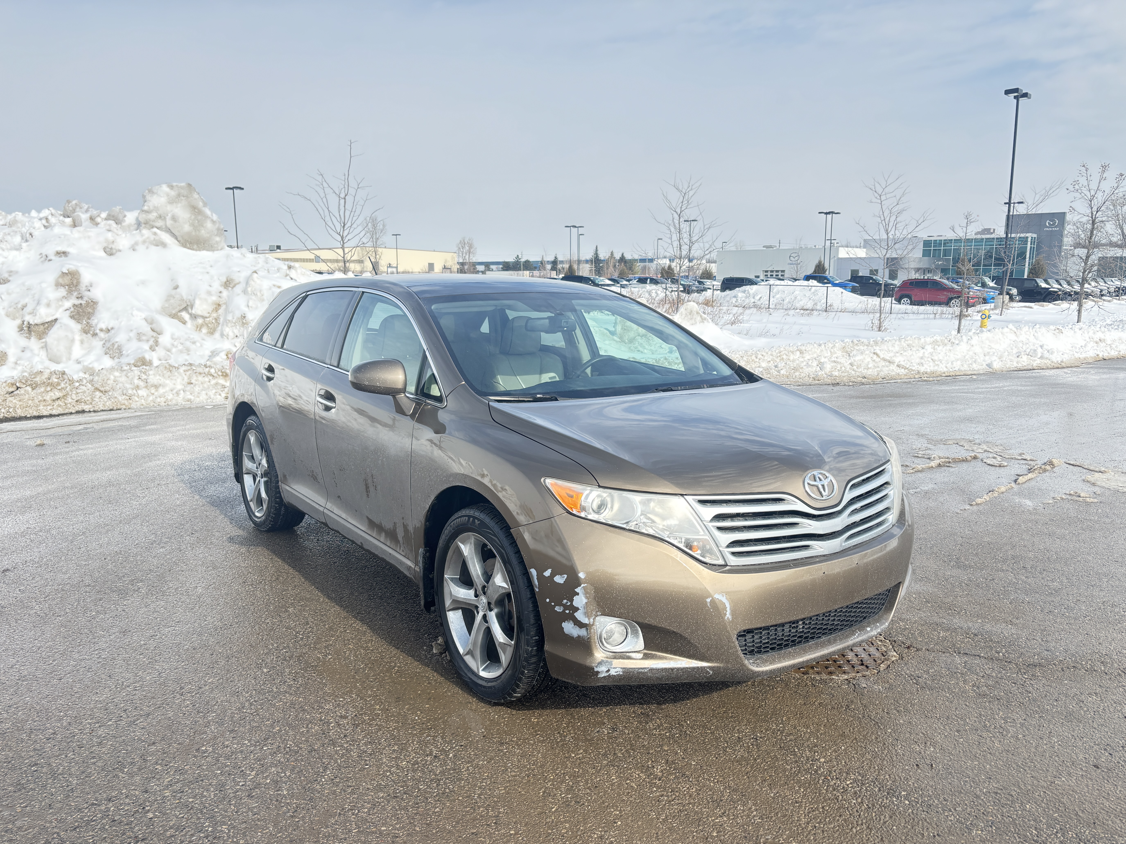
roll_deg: +0.2
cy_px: 438
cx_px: 558
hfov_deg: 65.3
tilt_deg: -10.4
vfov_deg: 51.3
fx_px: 878
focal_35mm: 27
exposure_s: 1/1590
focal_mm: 5.96
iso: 50
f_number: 1.6
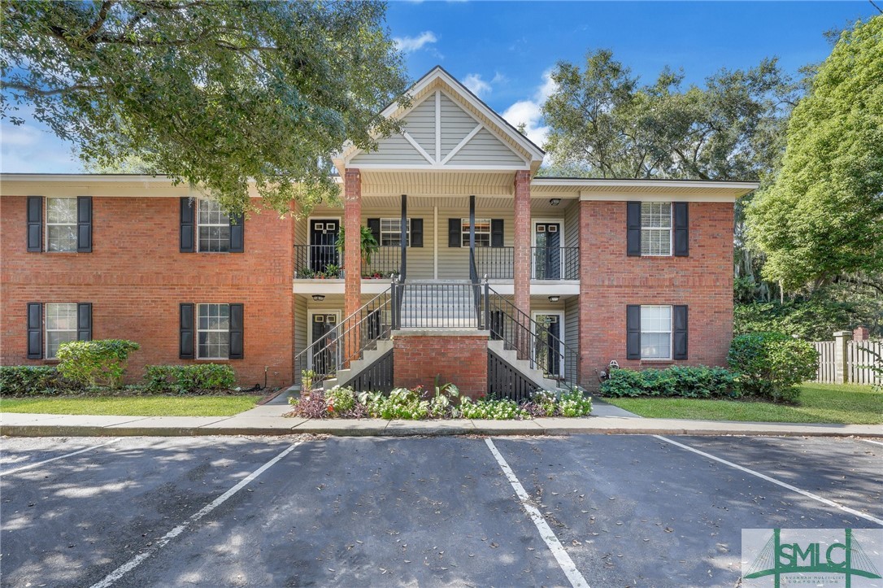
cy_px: 294
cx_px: 442
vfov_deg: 73.7
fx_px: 392
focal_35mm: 16
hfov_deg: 96.8
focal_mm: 16
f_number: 9
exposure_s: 1/100
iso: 320
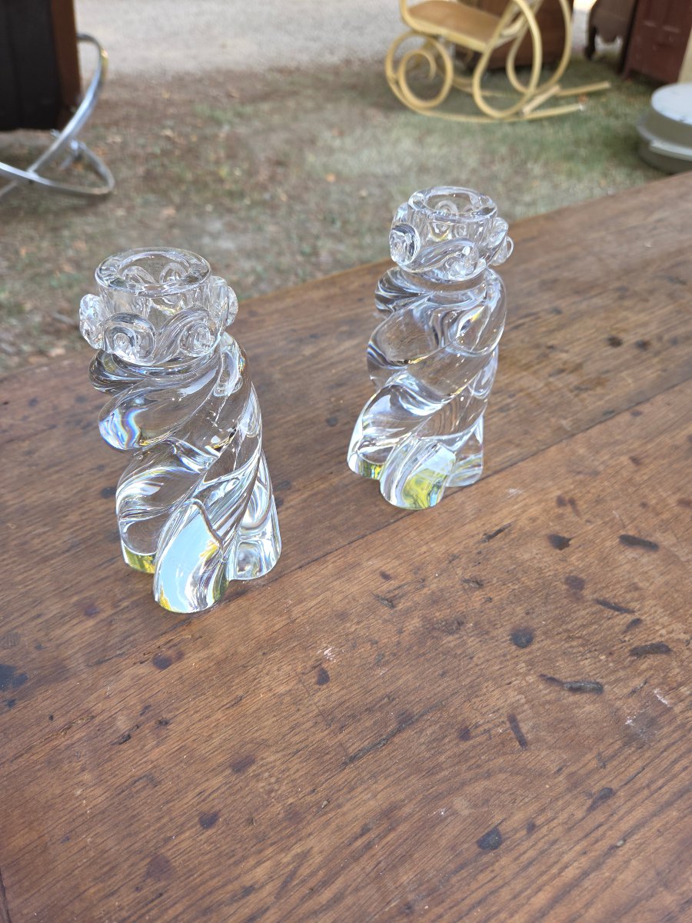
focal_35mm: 23
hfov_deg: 58.9
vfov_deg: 73.9
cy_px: 462
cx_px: 346
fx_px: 613
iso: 25
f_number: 1.8
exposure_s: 1/132
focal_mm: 5.4
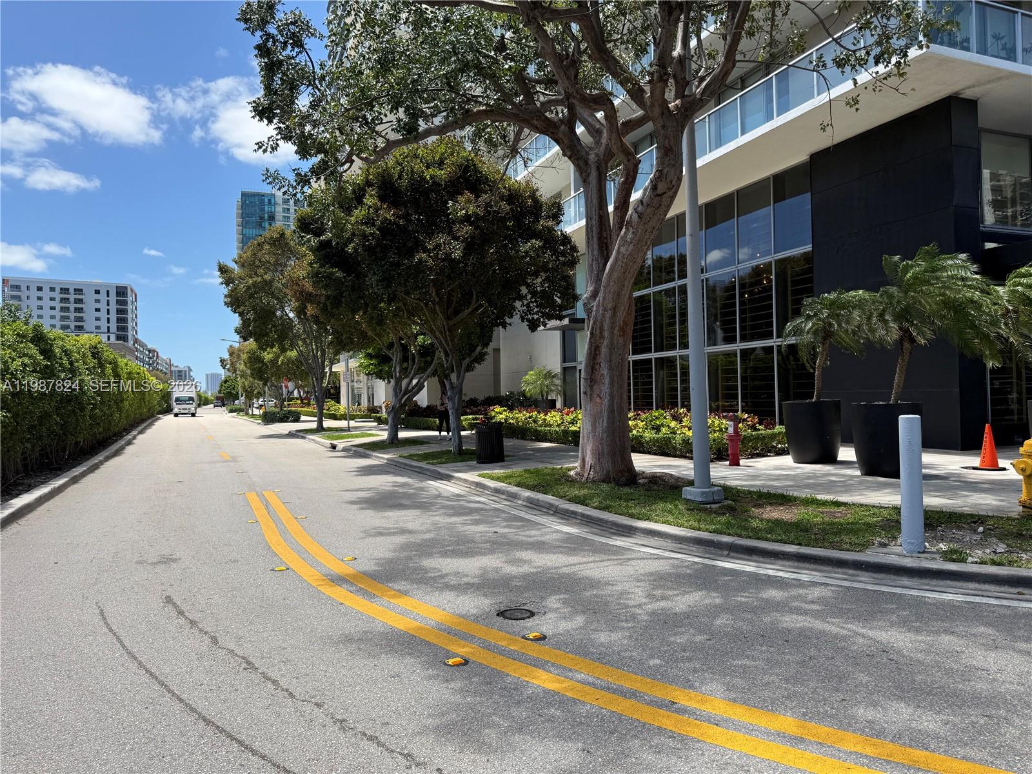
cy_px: 387
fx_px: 716
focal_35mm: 24
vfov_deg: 56.8
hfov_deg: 71.6
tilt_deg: +1.0
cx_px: 516
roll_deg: +0.9
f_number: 1.78
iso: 80
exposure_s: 1/2370
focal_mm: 6.76
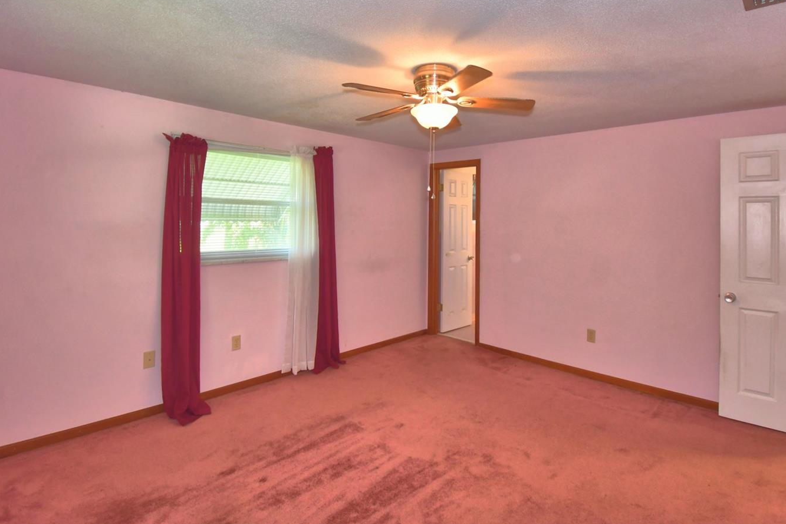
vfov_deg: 66.8
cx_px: 413
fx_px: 393
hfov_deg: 89.9
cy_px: 214
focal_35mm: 18
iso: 560
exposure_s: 1/30
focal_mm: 10
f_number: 4.5
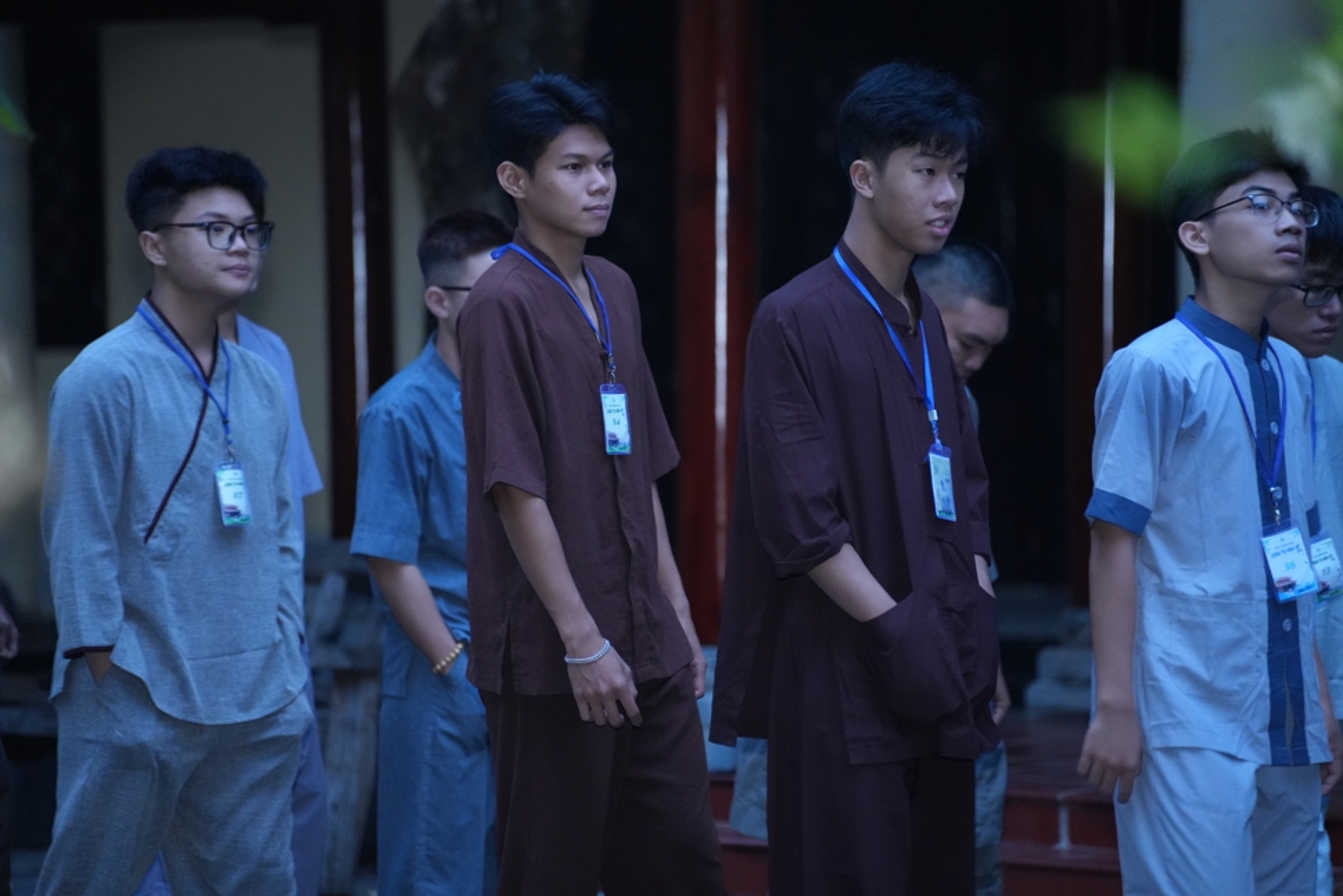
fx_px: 5633
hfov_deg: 13.6
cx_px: 670
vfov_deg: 9.1
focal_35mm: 151
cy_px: 448
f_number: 2.8
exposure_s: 1/100
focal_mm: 150
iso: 6400
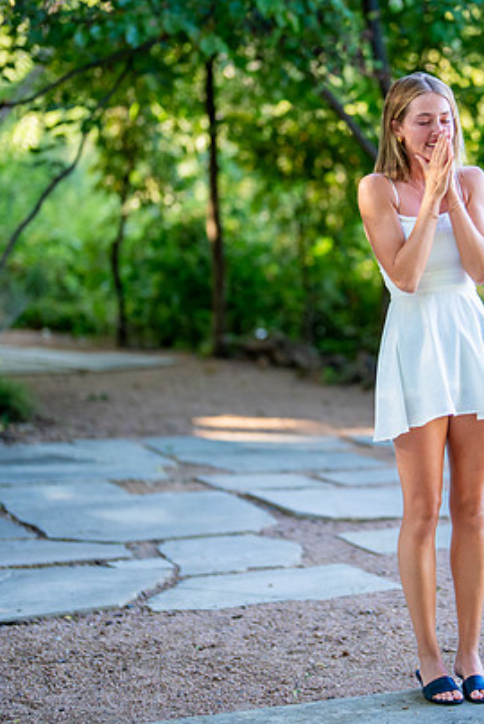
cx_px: 410
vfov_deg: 19.8
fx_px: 2073
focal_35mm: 103
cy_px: 279
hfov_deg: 13.2
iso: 320
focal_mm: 50
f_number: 1.2
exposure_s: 1/1000
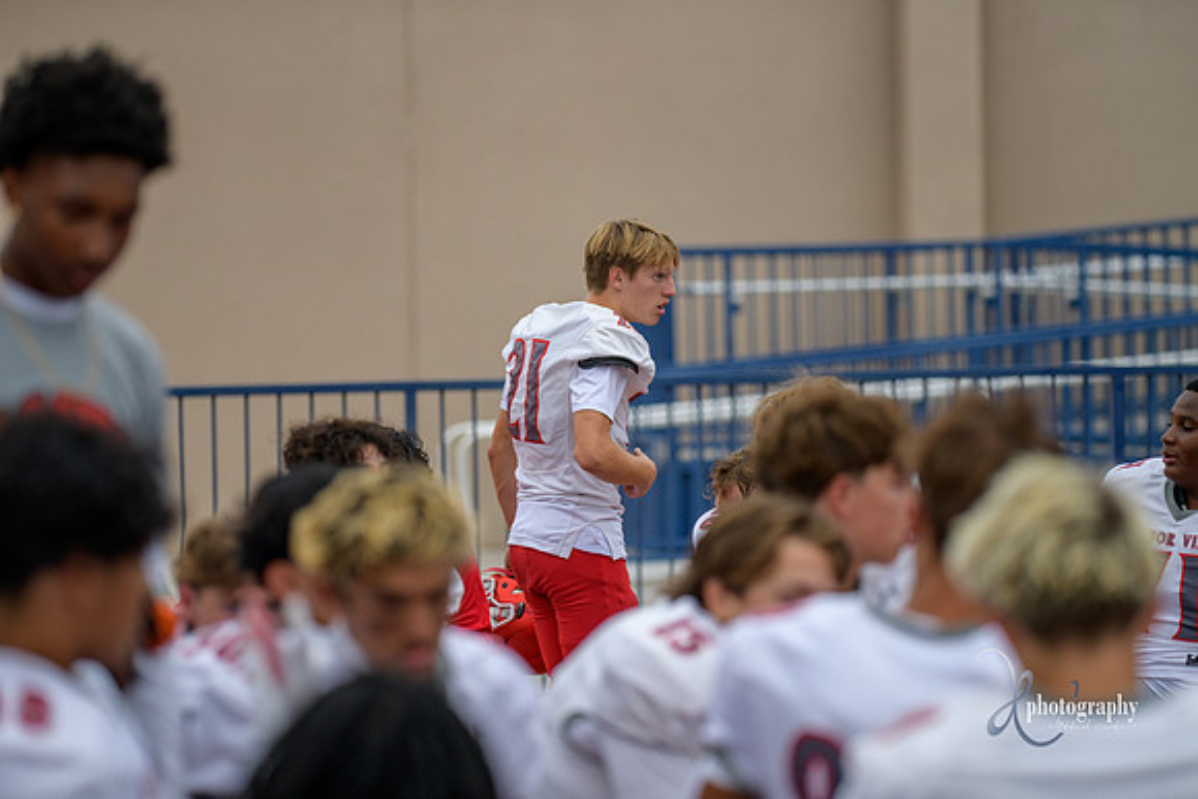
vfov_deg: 8.1
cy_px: 400
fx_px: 5658
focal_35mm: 170
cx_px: 599
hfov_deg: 12.1
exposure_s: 1/500
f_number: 2.8
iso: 160
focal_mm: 170
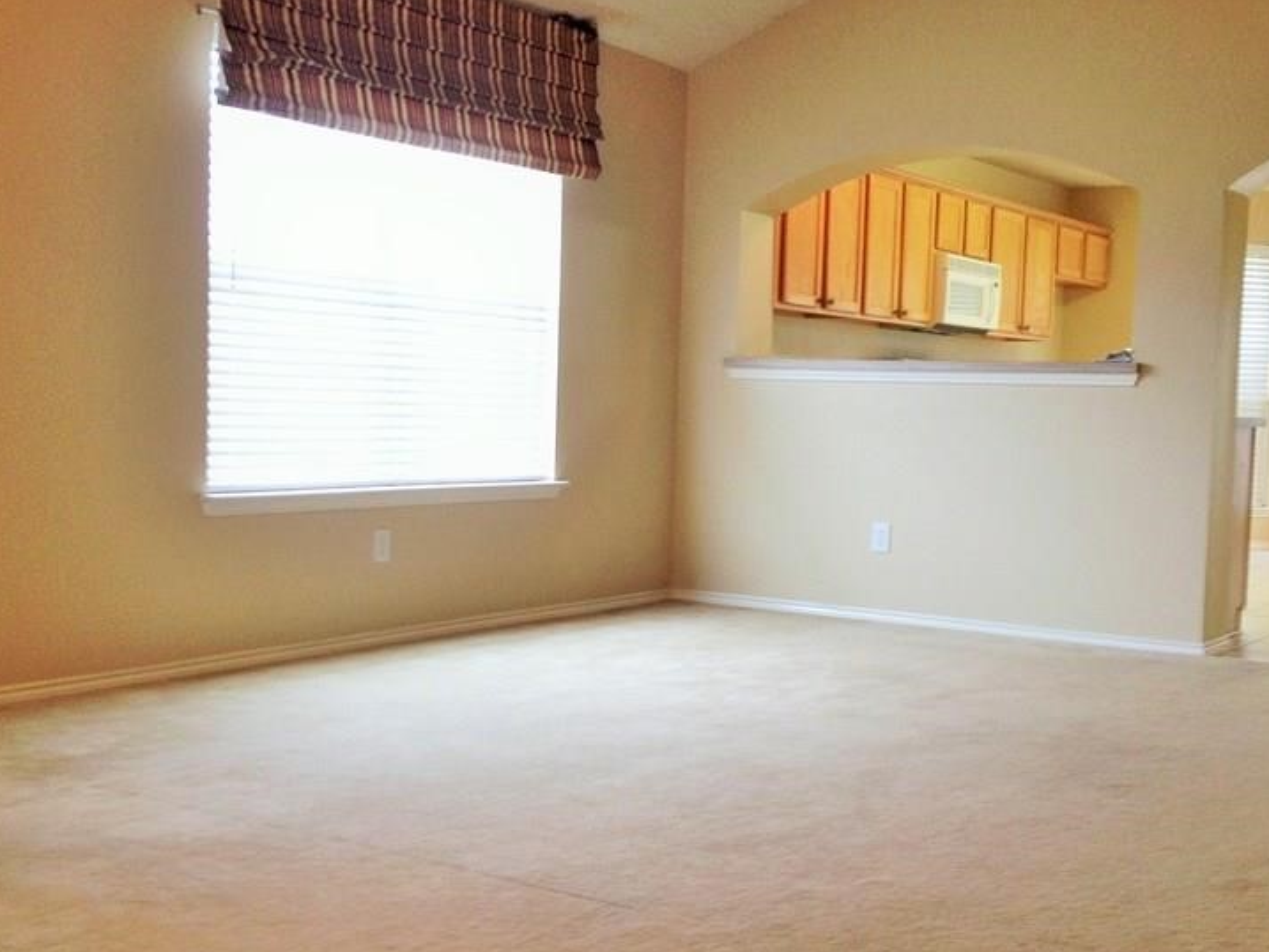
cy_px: 504
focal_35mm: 50
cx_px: 724
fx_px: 1833
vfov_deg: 29.1
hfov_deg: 38.1
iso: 80
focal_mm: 4.28
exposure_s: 1/20
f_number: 2.4
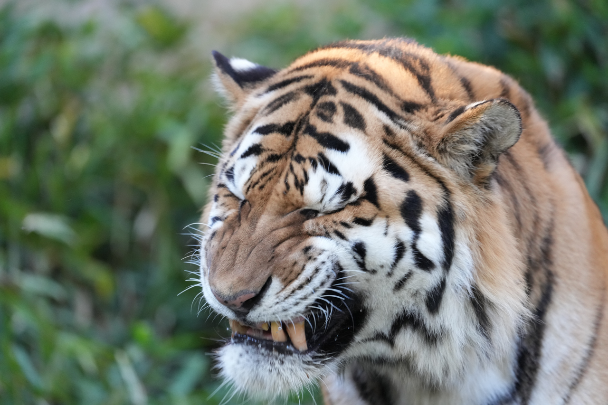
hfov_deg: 3.4
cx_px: 304
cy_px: 202
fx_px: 10131
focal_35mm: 600
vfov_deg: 2.3
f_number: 4
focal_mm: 600
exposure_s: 1/400
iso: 4000
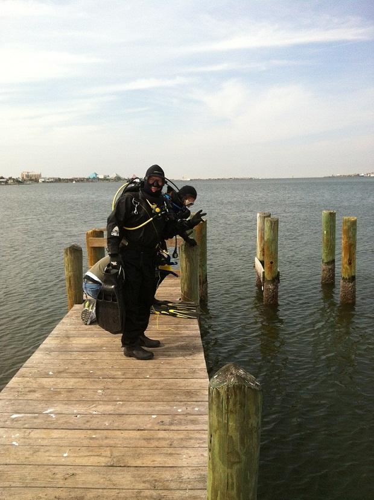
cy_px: 250
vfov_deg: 52.7
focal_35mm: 35
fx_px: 506
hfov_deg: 40.6
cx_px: 187
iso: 80
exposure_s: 1/1436
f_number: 2.8
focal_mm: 3.85
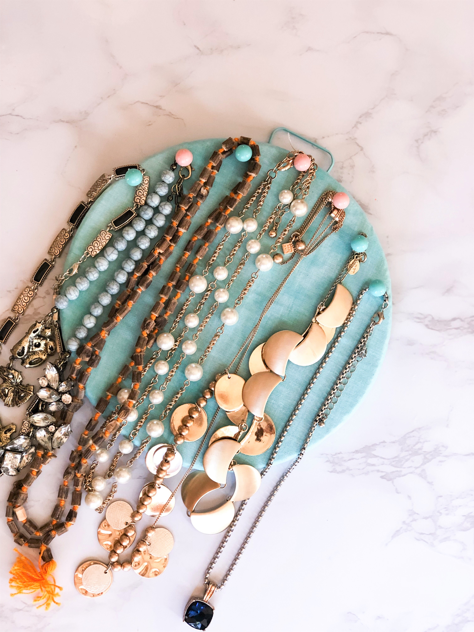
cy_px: 316
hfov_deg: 25.7
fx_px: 1041
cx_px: 237
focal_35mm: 57
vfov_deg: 33.8
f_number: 2.8
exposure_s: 1/30
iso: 100
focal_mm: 6.6
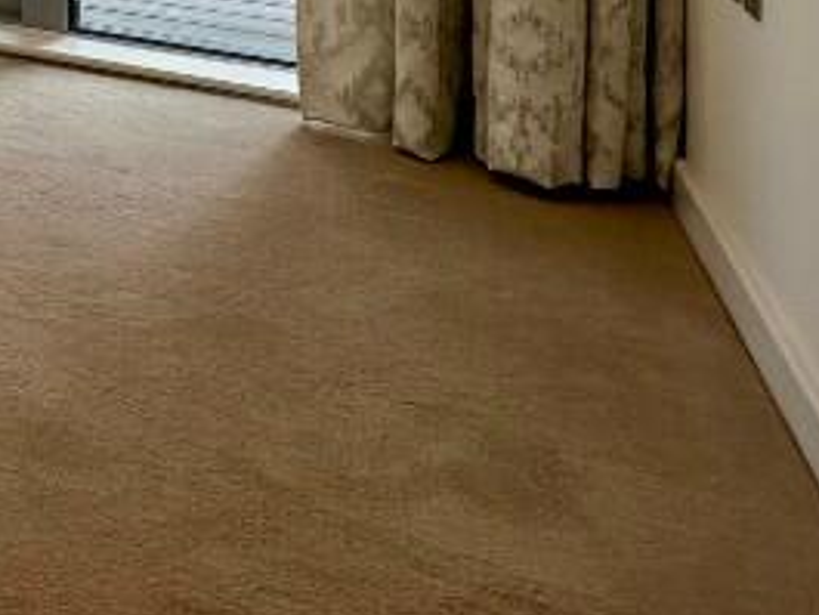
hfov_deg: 22.8
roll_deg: +1.0
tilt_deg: -0.4
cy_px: -349
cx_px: -600
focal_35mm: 54
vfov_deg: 21.7
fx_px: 1278
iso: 40
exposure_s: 1/119
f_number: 2.2
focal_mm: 2.22
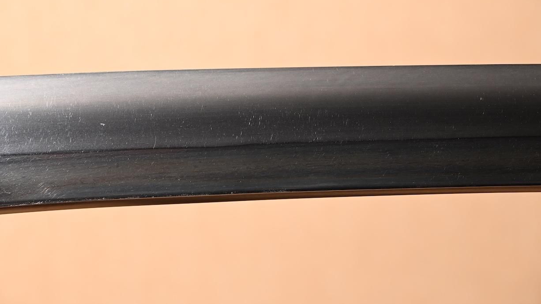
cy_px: 138
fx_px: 1930
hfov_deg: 16.0
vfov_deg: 9.0
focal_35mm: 135
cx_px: 259
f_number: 5.3
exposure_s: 1/2
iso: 100
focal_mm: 75
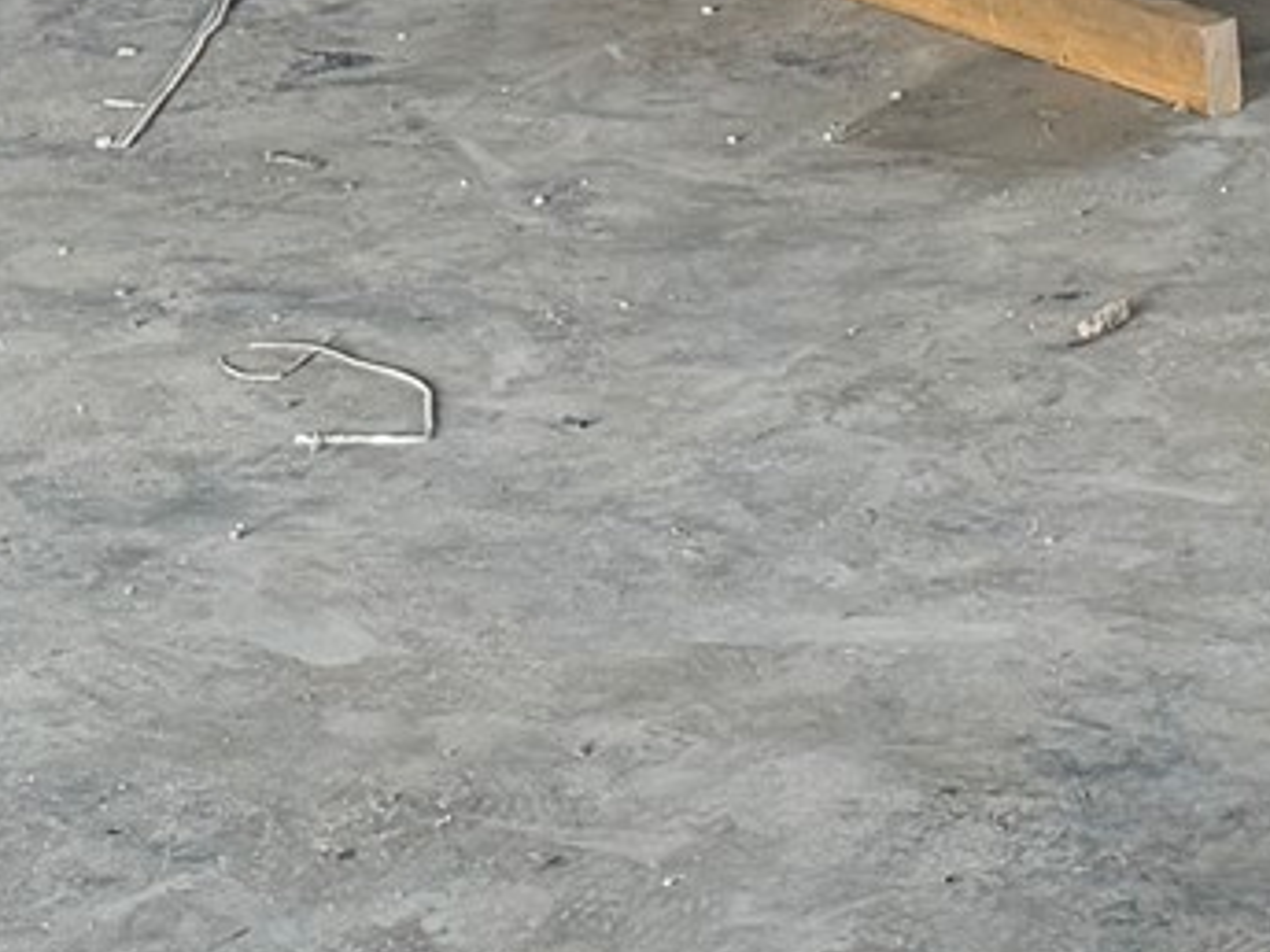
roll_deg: +1.0
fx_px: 4916
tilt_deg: -8.0
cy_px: -708
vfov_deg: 10.5
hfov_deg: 13.8
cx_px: 1909
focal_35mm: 134
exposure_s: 1/75
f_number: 1.78
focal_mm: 6.76
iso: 200
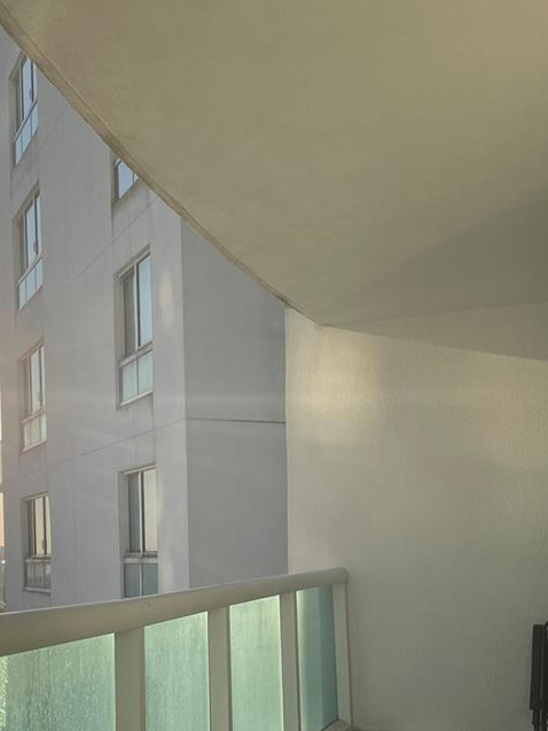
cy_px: 593
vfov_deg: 37.4
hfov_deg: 29.7
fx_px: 1034
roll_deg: +0.9
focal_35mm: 49
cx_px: 271
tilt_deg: -1.5
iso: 32
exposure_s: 1/3125
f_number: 1.6
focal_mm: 4.2
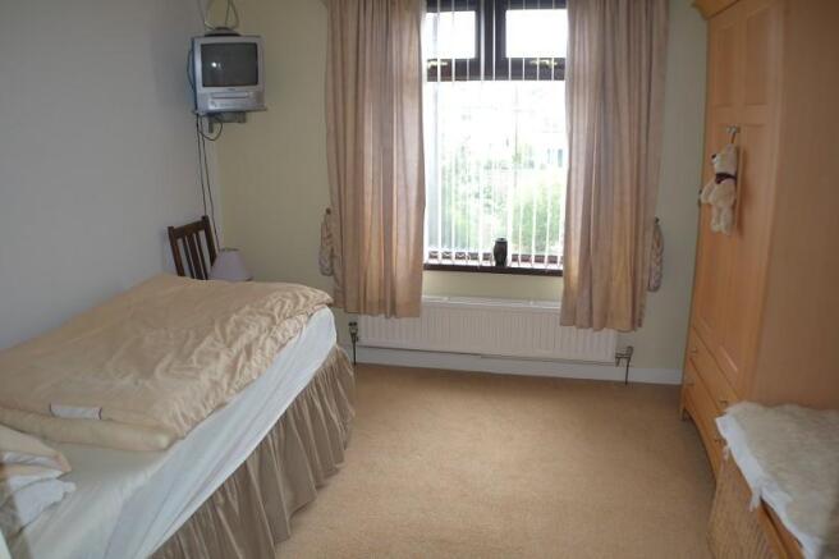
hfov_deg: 57.2
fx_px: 769
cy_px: 280
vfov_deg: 39.9
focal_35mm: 33
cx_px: 420
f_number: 3.8
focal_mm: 22
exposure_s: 1/100
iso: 400
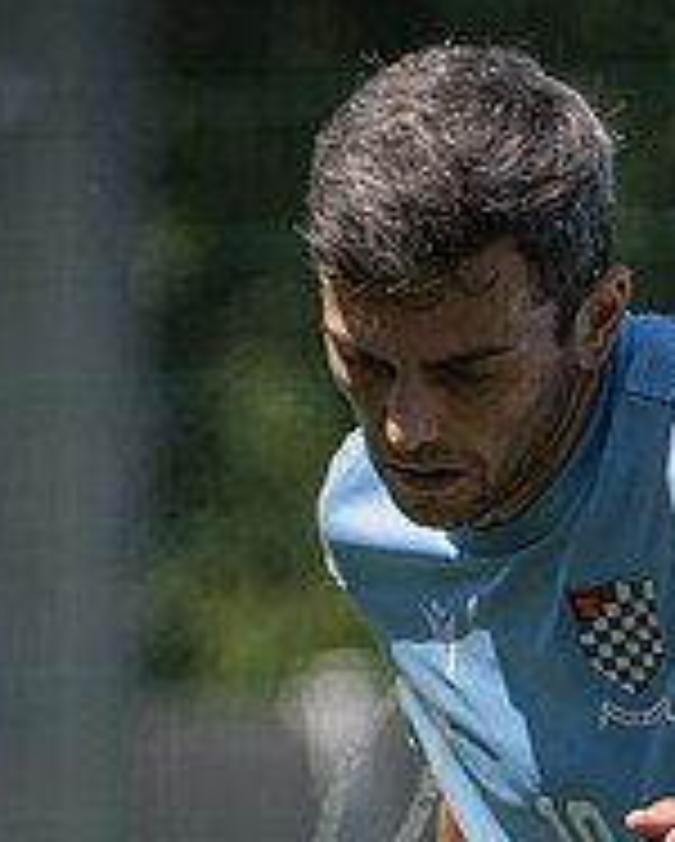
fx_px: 32186
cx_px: 733
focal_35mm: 1291
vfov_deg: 1.5
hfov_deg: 1.2
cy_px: 991
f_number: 4
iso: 200
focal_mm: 250
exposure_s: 1/2000
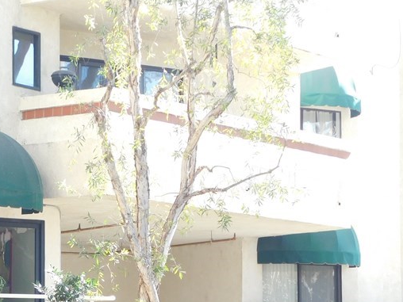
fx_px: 1548
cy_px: 235
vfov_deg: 11.1
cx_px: 2
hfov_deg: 14.6
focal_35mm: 133
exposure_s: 1/50
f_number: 4.2
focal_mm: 11.7
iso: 125
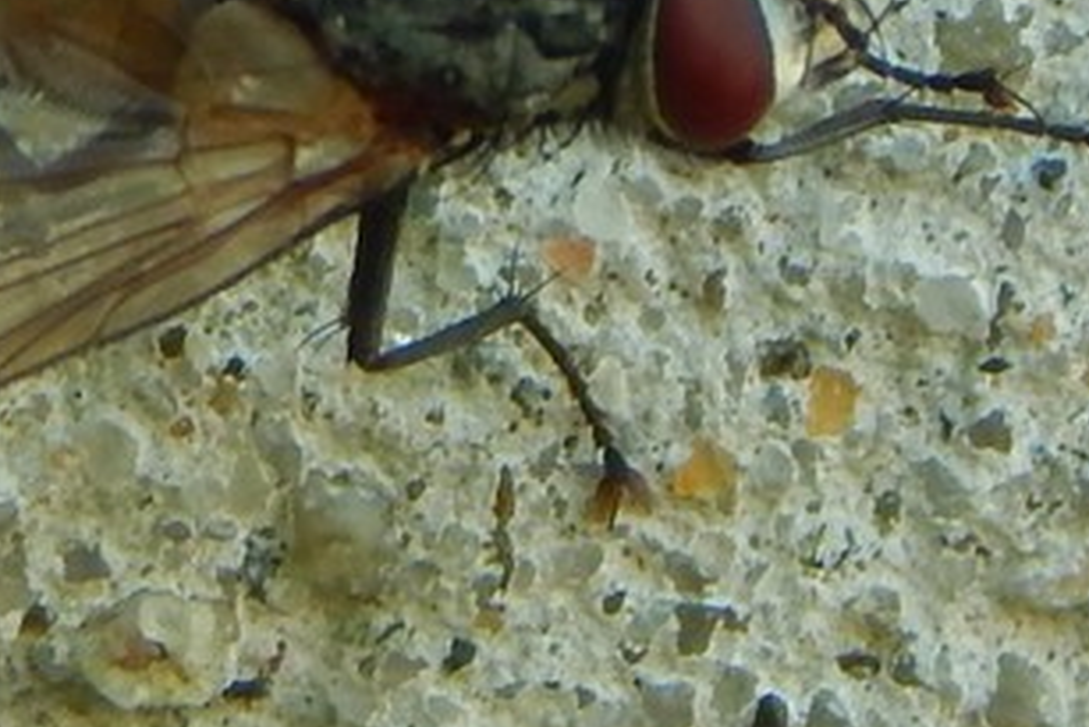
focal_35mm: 407
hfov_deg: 5.1
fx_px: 12317
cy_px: -113
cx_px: 387
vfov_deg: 3.4
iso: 125
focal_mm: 25.3
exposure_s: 1/200
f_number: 4.9
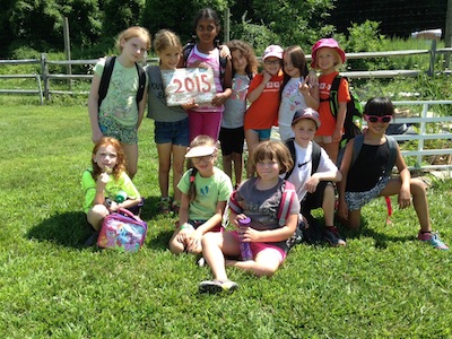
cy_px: 170
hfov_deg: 55.4
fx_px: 431
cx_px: 226
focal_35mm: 33
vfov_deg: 42.9
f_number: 2.4
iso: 50
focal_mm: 4.12
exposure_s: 1/623
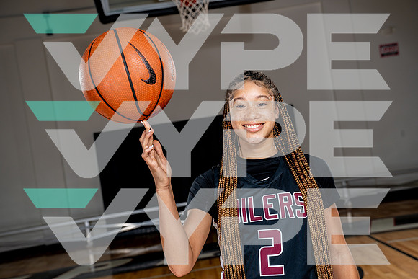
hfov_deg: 35.6
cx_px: 209
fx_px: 650
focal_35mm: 56
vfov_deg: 24.2
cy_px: 140
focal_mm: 56
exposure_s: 1/250
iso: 200
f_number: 5.6
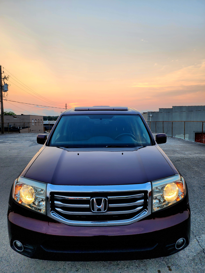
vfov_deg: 73.9
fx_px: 182
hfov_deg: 58.9
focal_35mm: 23
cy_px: 136
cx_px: 102
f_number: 1.8
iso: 25
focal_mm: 6.4
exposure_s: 1/182
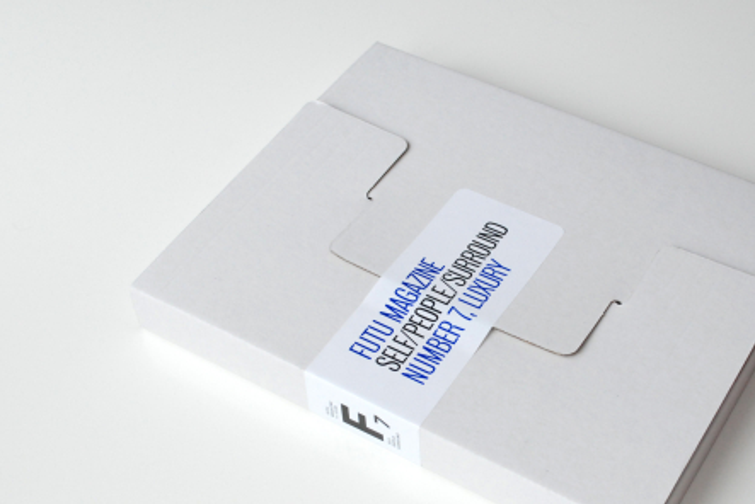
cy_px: 315
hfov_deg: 32.7
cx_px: 482
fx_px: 1280
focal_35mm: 61
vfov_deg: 22.2
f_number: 6.3
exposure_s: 1/100
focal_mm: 30
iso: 800
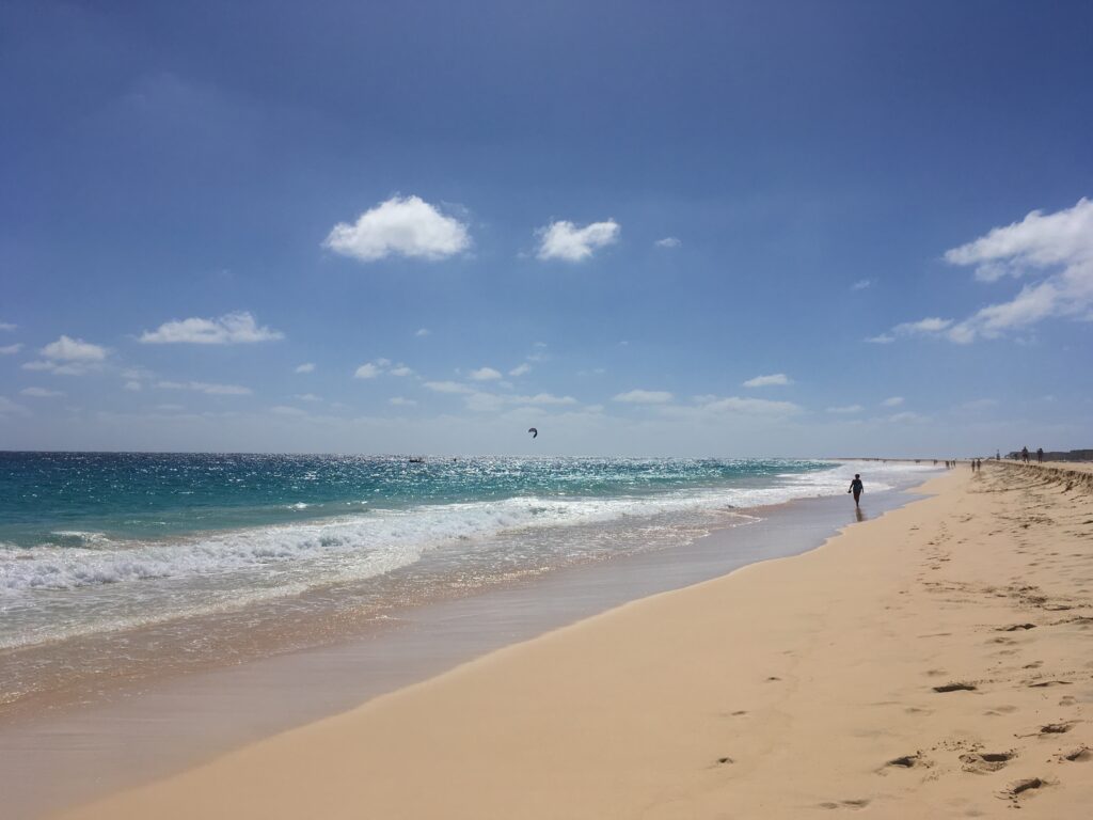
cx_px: 546
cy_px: 410
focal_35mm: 29
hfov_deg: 61.7
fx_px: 916
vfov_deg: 48.2
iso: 25
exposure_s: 1/7692
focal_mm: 4.15
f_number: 2.2
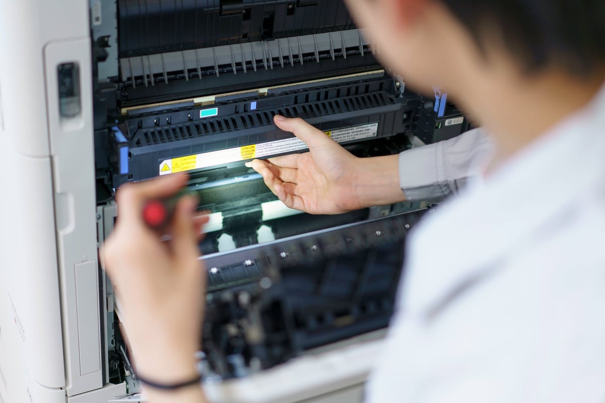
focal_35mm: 55
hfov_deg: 36.3
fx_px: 924
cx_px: 302
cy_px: 202
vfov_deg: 24.6
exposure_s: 1/125
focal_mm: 55
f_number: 2.2
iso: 100
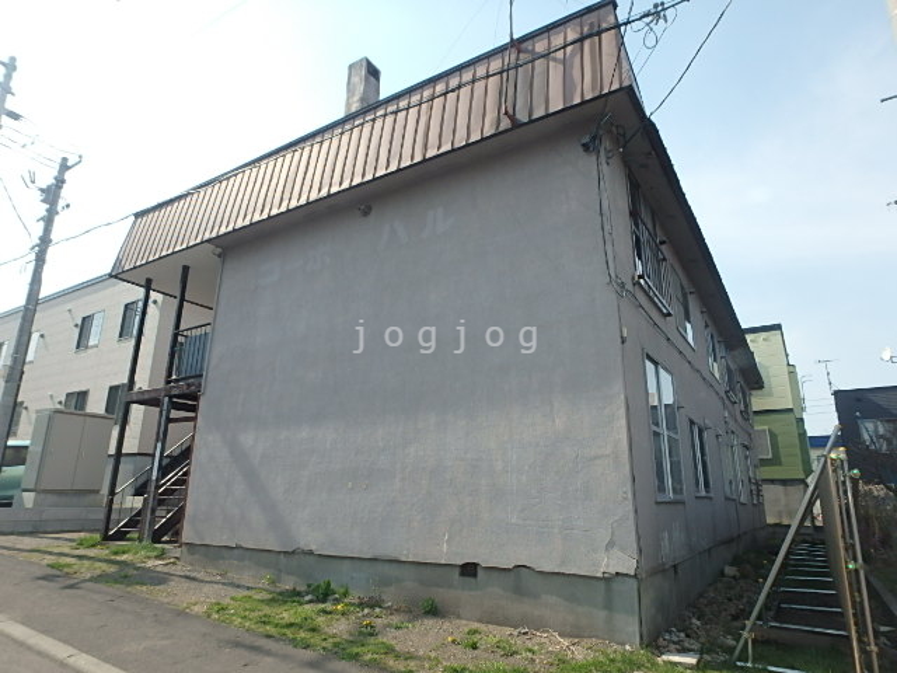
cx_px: 448
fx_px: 544
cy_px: 336
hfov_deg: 79.0
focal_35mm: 21
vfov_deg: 63.4
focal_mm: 3.7
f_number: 3.5
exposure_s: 1/800
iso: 125
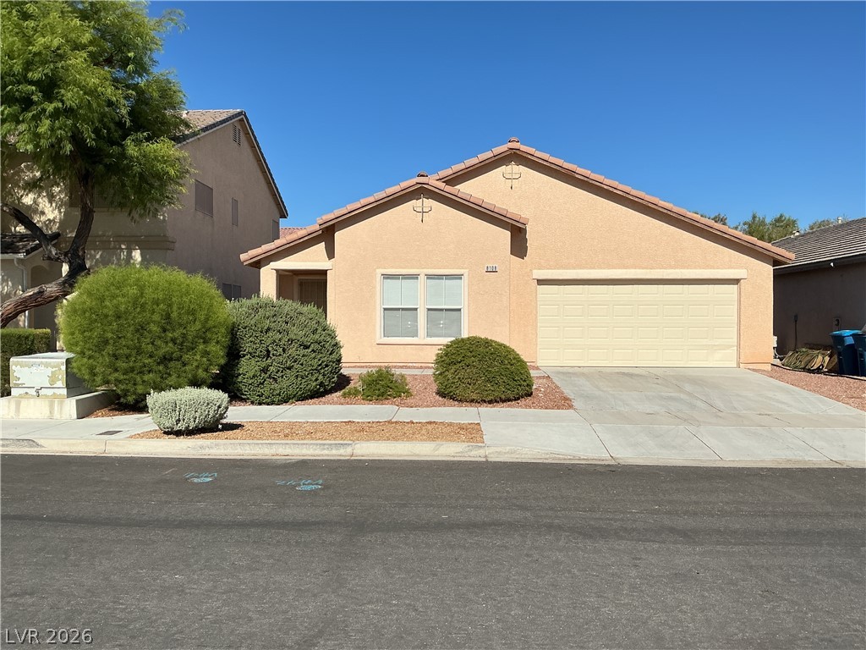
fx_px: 726
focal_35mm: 29
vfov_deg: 48.2
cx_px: 433
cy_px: 325
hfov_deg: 61.7
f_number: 1.8
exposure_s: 1/3534
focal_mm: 3
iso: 25
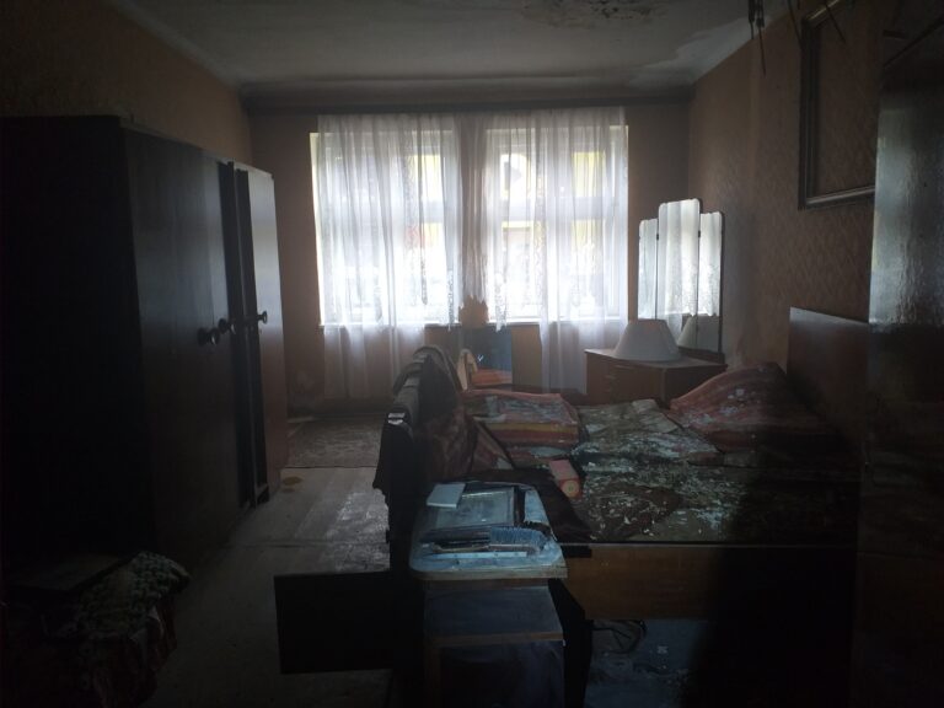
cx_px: 472
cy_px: 354
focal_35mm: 27
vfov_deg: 51.4
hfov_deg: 65.3
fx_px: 736
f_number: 1.9
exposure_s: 1/25
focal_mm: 3.6
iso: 64
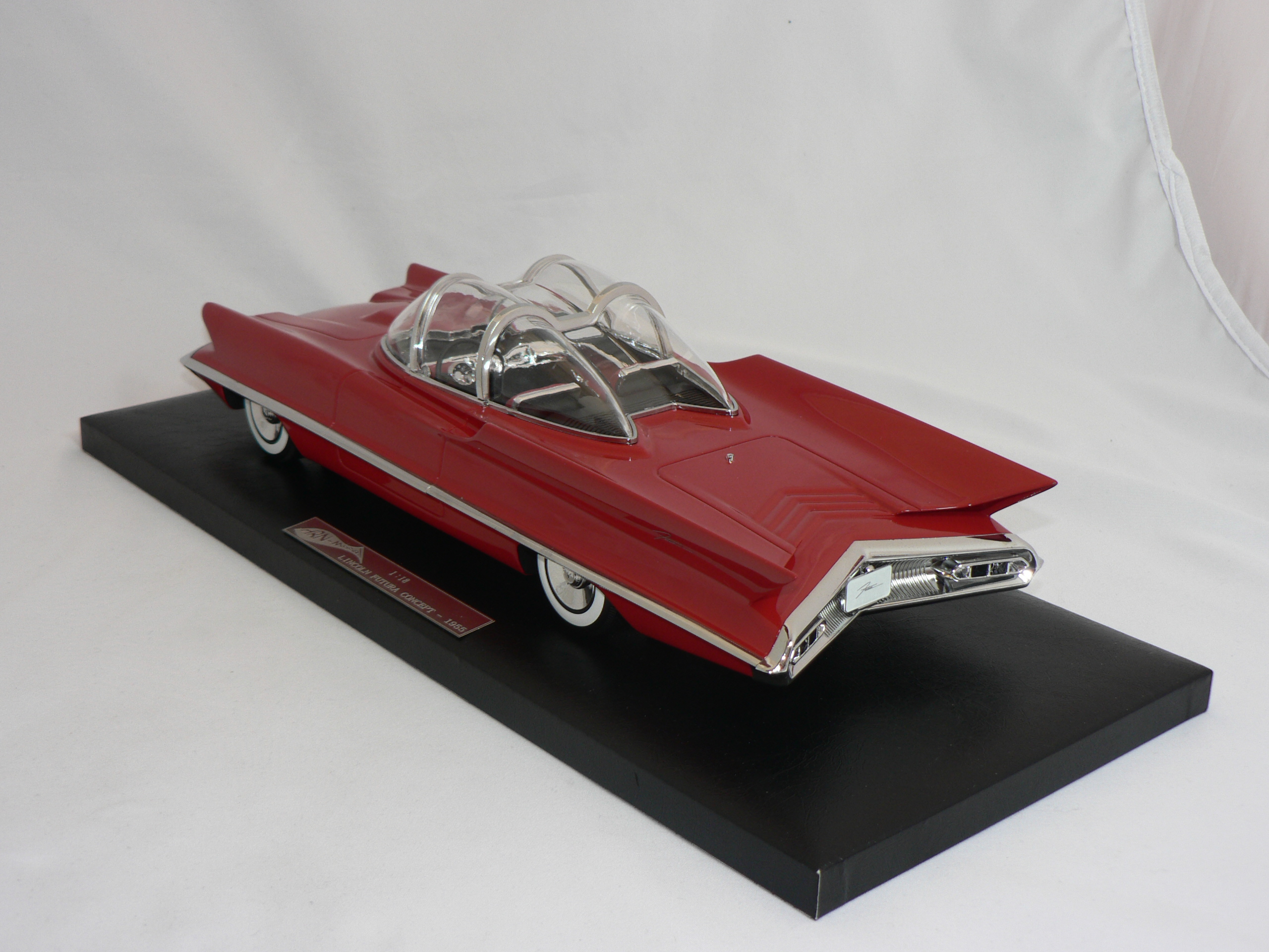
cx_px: 634
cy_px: 476
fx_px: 1833
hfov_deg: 38.2
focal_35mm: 50
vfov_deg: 29.1
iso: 80
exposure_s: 1/60
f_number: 2.8
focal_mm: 8.3
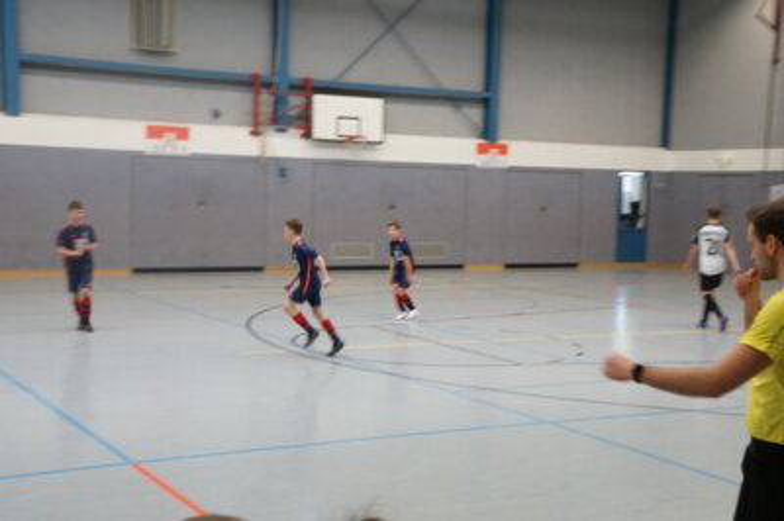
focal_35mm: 52
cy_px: 260
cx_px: 392
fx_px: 1142
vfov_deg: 25.7
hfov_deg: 37.9
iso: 3200
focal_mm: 35
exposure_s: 1/60
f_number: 13
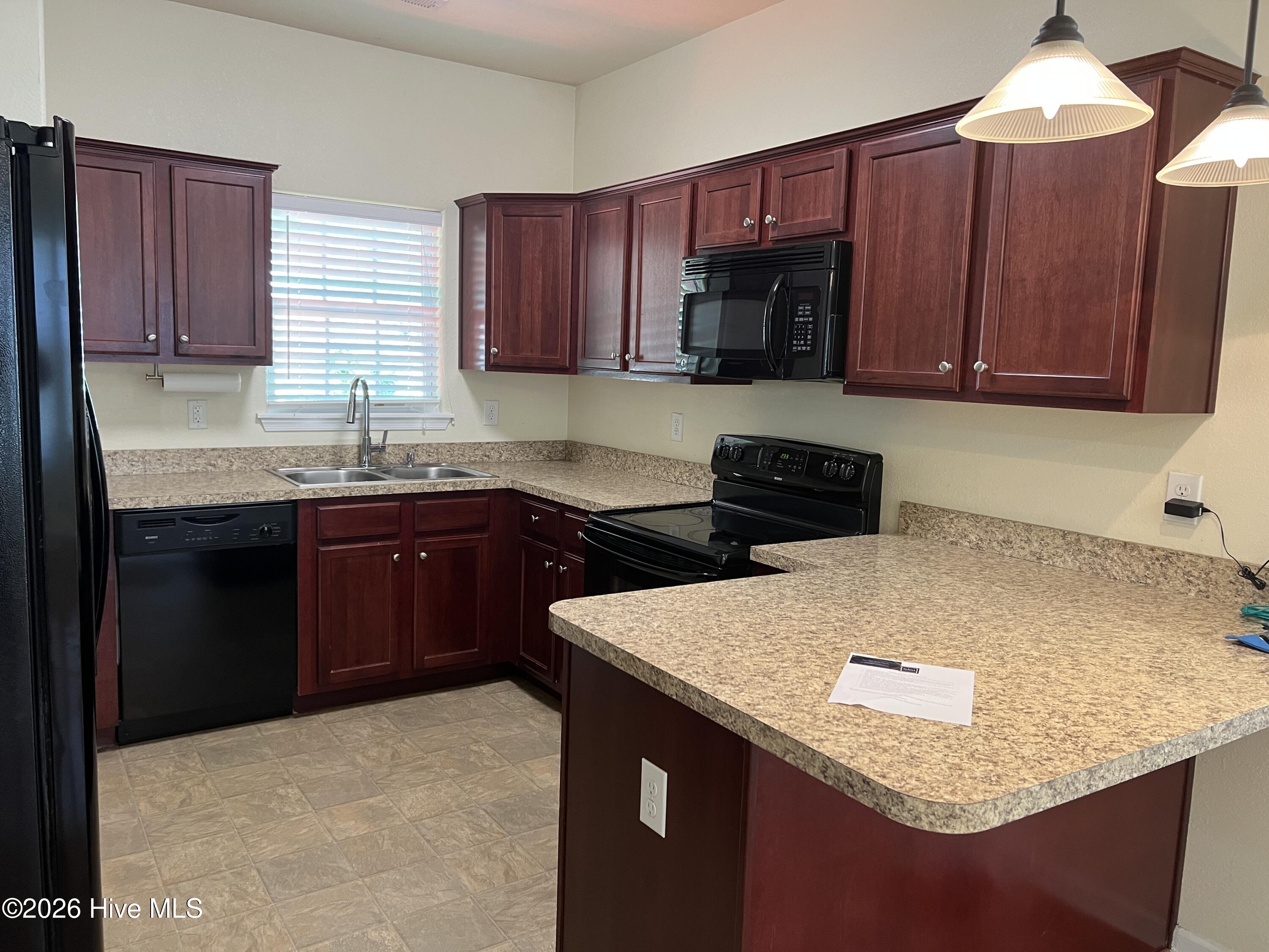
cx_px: 634
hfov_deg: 67.3
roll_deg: -2.1
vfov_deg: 53.1
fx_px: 953
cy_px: 476
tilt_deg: -6.6
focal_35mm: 26
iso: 200
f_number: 1.5
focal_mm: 5.7
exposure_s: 1/60
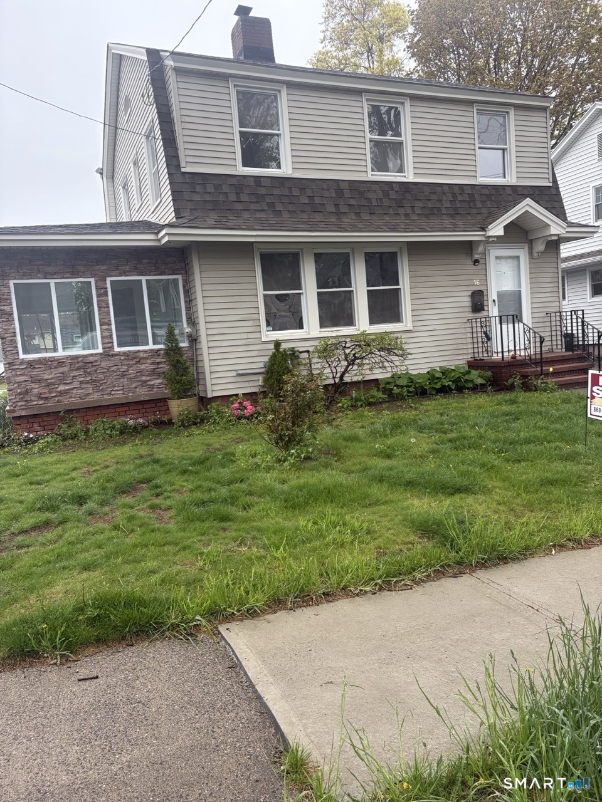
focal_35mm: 26
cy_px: 401
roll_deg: +4.2
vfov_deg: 67.3
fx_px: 603
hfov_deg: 53.1
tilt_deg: -4.7
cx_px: 301
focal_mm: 5.96
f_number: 1.6
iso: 125
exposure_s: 1/236
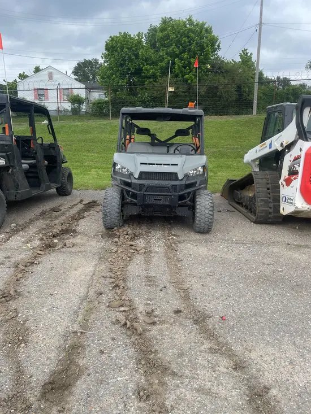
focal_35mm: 26
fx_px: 311
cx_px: 156
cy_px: 207
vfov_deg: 67.3
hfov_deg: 53.1
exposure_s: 1/861
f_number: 1.6
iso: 32
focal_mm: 4.2
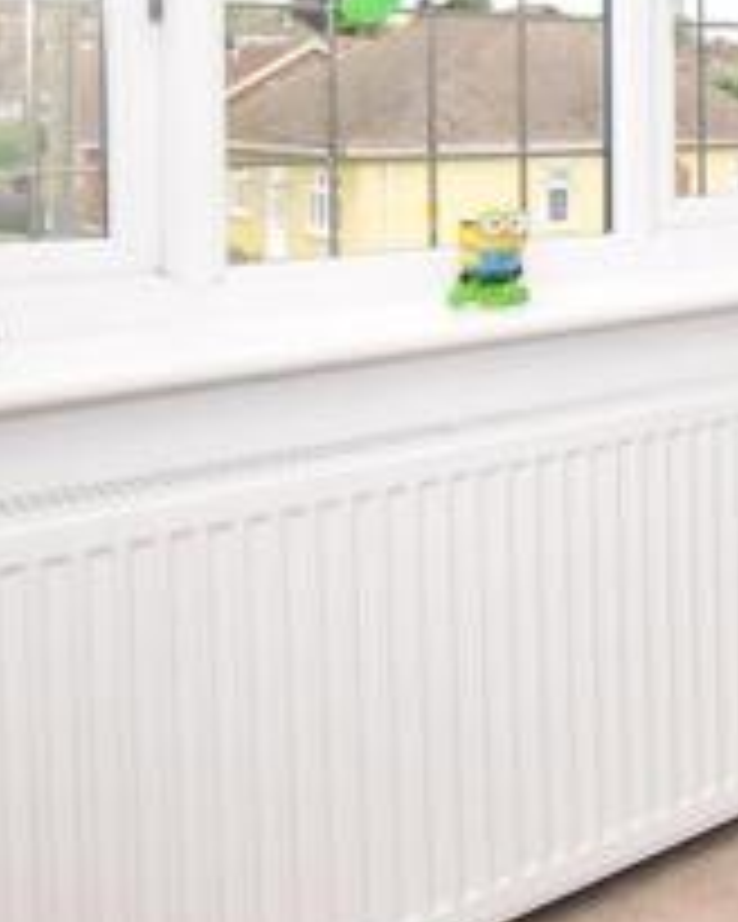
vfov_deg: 38.4
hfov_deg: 22.9
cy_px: 97
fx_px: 1229
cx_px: 1251
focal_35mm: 45
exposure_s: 1/160
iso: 400
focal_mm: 10
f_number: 8
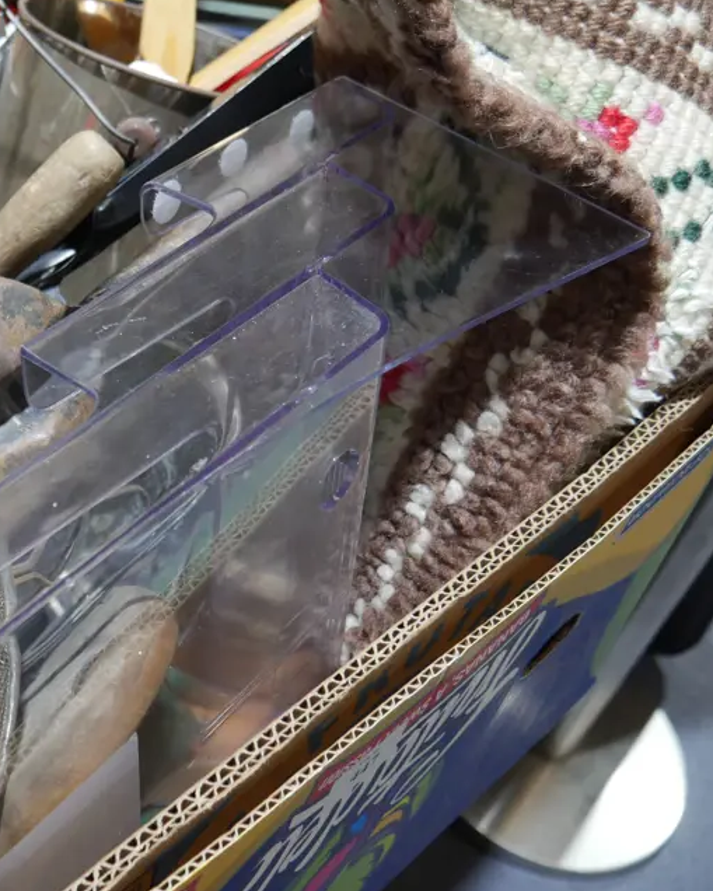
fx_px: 1160
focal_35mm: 44
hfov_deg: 32.3
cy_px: 368
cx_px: 60
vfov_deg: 41.9
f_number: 3.5
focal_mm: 14
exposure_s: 1/60
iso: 400
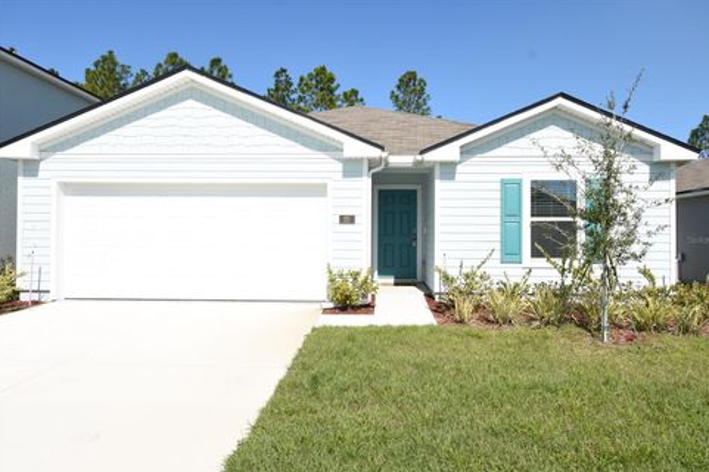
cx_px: 360
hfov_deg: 68.4
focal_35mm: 27
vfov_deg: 48.6
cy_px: 240
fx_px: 522
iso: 100
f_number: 7.1
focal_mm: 17
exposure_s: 1/200
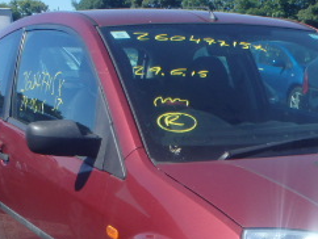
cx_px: 277
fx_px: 680
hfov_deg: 25.6
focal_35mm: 74
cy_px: 277
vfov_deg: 19.0
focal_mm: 5
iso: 125
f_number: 3.9
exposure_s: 1/640
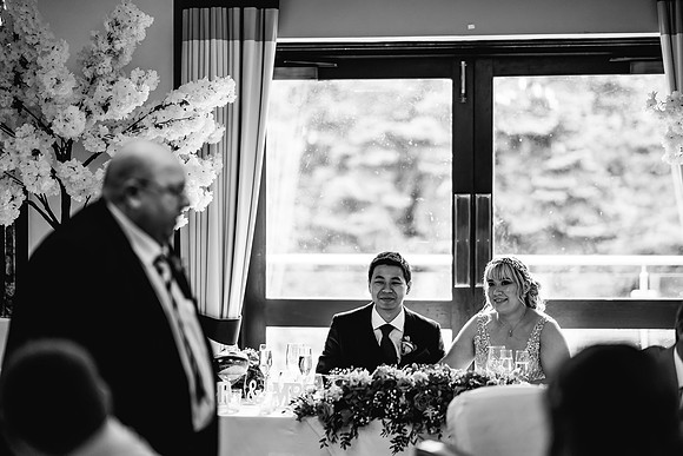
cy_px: 228
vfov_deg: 15.6
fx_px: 1660
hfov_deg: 23.3
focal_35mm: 87
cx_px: 341
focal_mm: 85
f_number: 1.4
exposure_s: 1/500
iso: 320
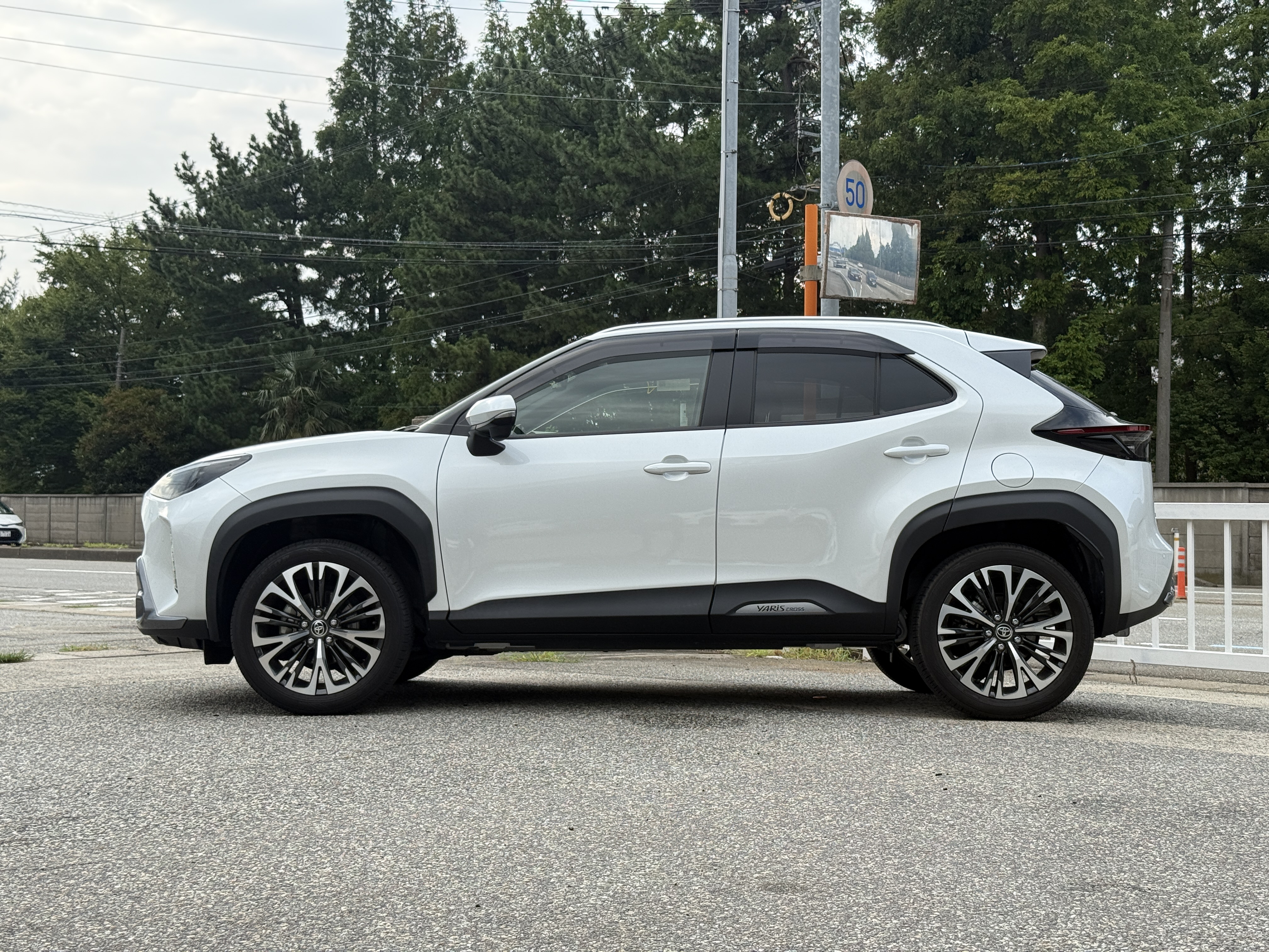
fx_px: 1760
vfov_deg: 30.3
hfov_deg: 39.7
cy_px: 476
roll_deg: -1.1
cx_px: 634
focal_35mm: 48
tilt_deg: +1.9
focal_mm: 6.76
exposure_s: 1/1838
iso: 64
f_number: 1.78
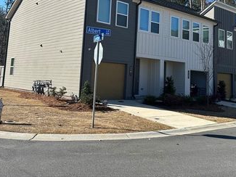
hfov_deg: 46.7
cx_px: 131
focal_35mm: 40
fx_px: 273
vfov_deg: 35.1
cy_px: 42
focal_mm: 5.7
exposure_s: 1/2915
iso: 50
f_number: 1.5
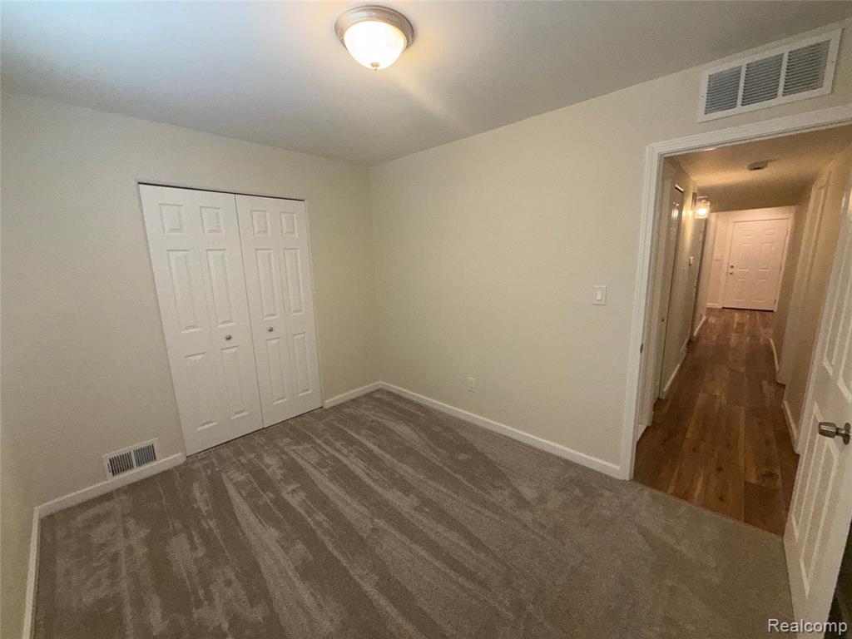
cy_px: 320
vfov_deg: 85.7
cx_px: 426
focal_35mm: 14
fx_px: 345
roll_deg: +2.0
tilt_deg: -10.2
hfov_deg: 102.1
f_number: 2.2
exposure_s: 1/120
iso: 160
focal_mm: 2.22
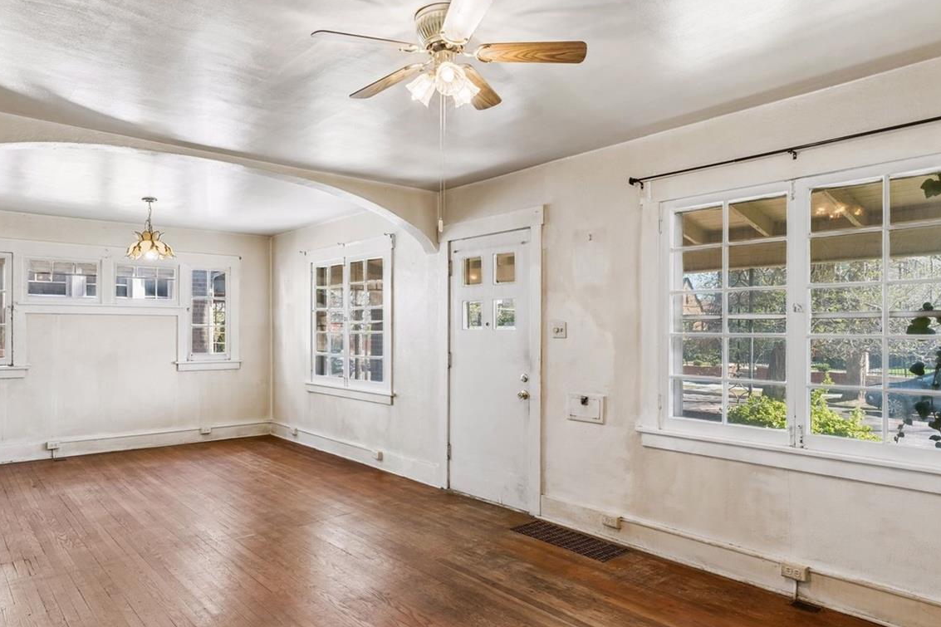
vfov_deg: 52.9
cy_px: 366
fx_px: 627
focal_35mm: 24
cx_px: 404
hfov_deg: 73.4
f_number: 9
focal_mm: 17
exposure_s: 1/8
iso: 400
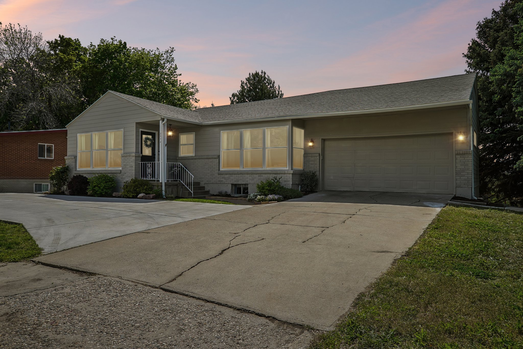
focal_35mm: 26
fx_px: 378
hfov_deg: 69.4
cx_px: 262
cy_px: 174
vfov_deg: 49.5
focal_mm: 26
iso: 100
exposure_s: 1/320
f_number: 8
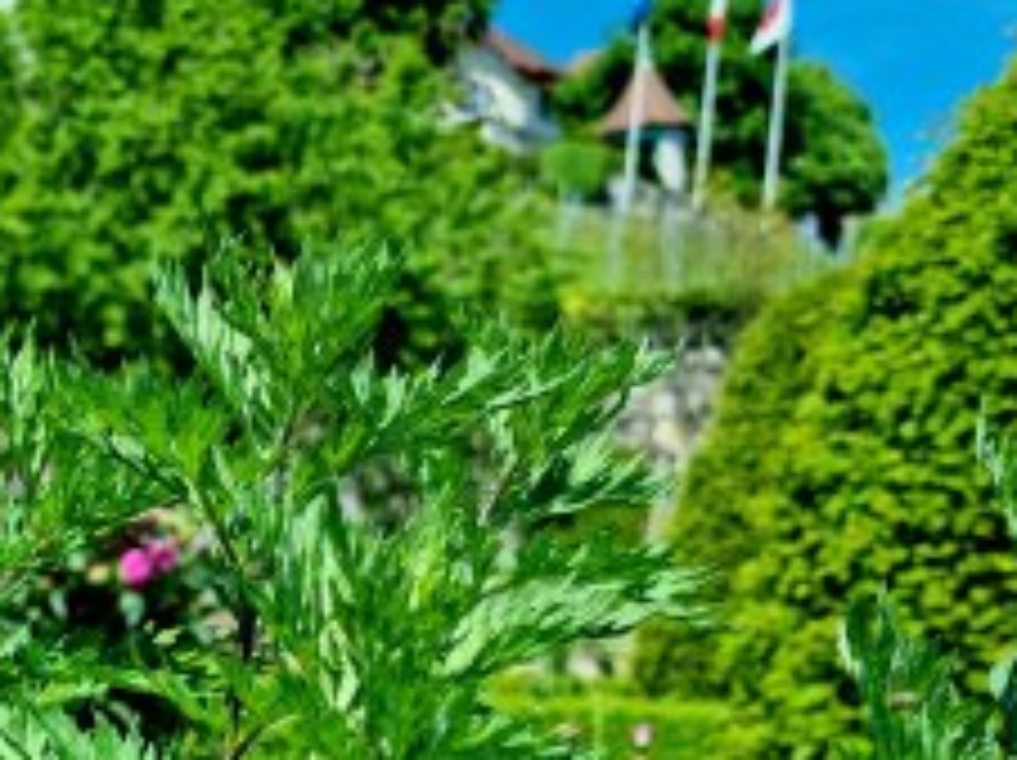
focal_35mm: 65
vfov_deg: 20.4
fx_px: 1908
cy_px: 1010
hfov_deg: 27.9
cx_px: -22
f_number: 1.8
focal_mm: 6.7
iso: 50
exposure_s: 1/833
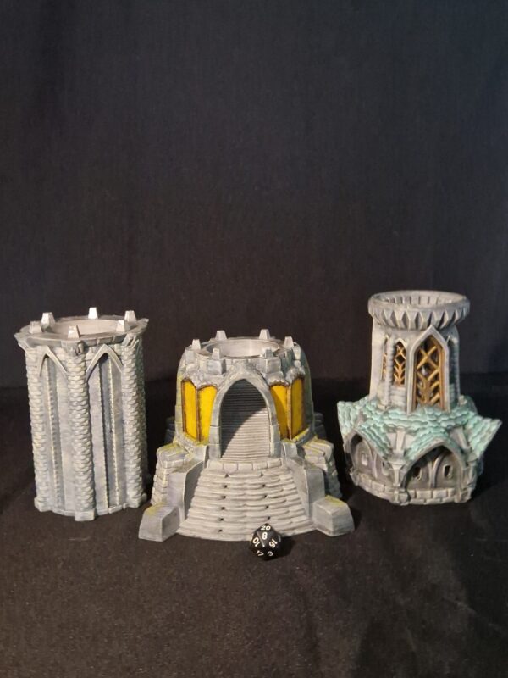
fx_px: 450
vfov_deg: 73.9
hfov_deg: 58.9
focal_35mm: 23
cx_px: 254
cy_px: 339
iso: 640
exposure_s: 1/17
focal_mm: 5.4
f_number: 1.8
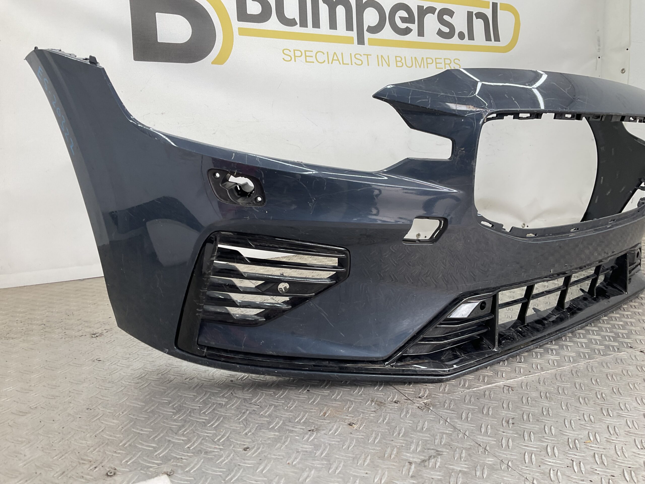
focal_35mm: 29
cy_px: 242
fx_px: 540
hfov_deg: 61.7
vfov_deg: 48.2
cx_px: 322
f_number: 1.8
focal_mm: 3
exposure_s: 1/120
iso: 25
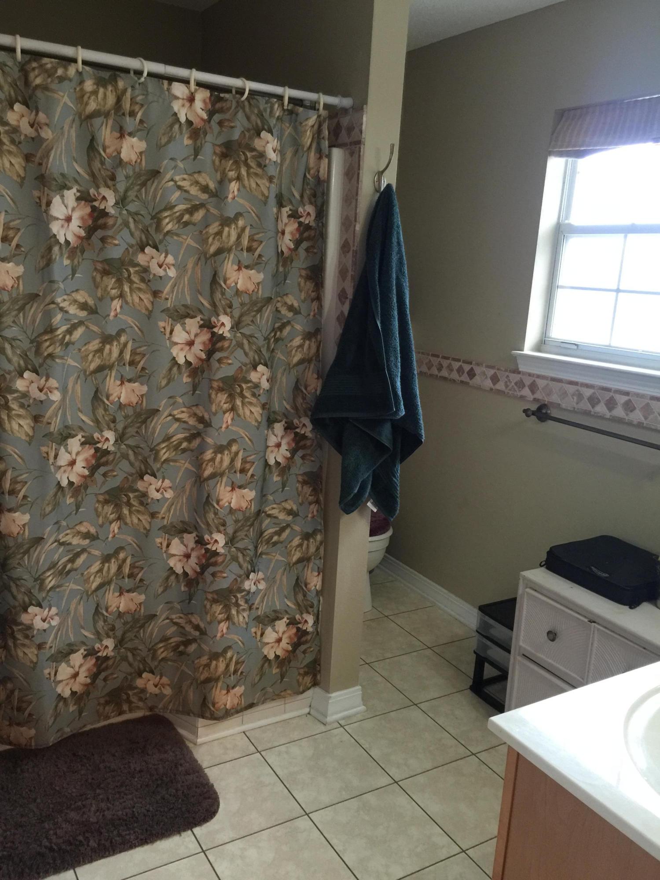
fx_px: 737
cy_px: 440
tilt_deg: -12.6
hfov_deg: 48.2
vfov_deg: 61.7
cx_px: 330
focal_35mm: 29
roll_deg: -3.1
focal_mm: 4.15
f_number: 2.2
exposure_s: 1/15
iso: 100
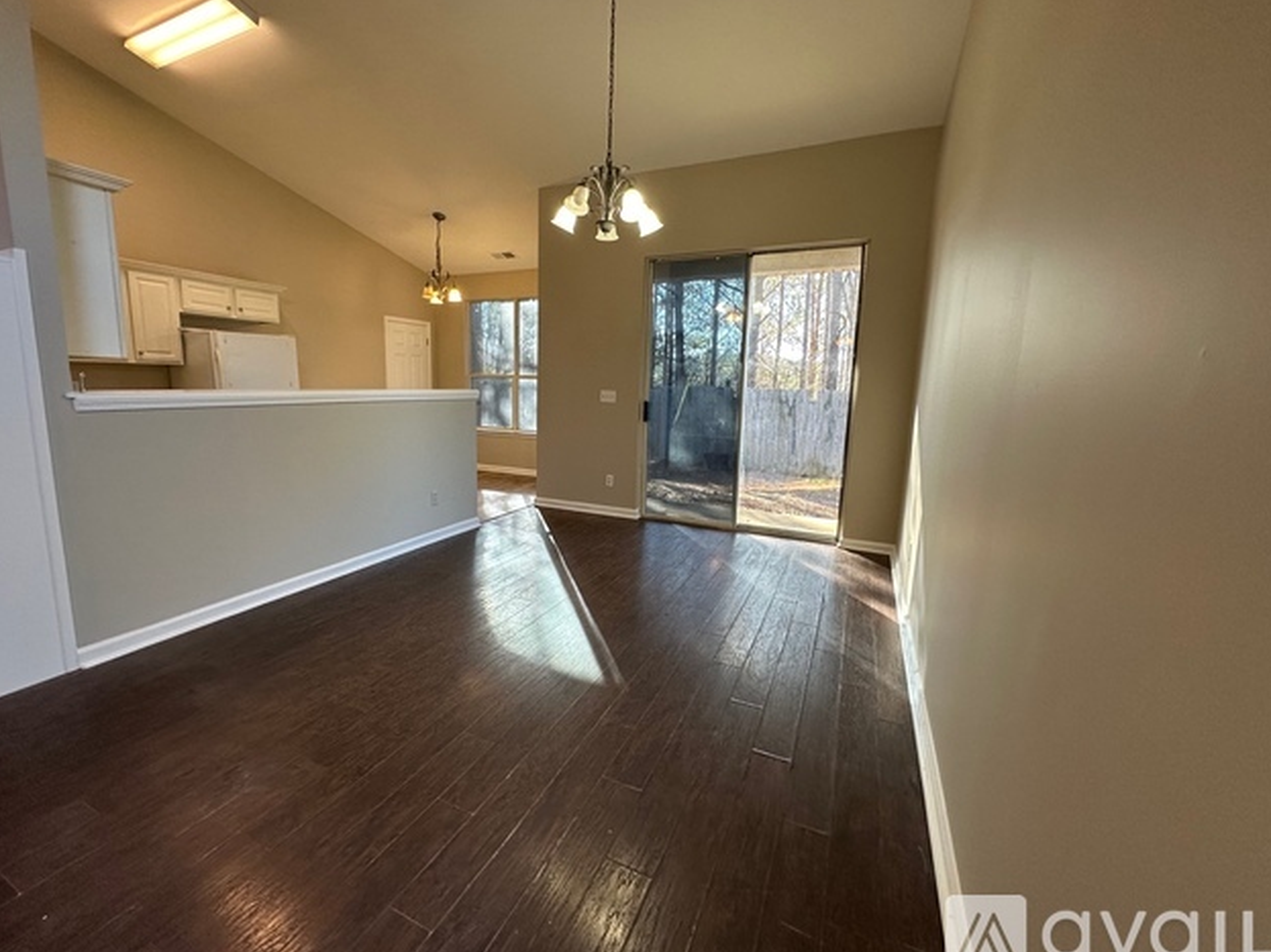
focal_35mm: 15
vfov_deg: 81.7
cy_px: 467
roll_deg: -1.1
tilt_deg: -9.5
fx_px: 551
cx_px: 595
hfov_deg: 98.0
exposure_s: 1/120
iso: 160
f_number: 2.2
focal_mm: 2.22
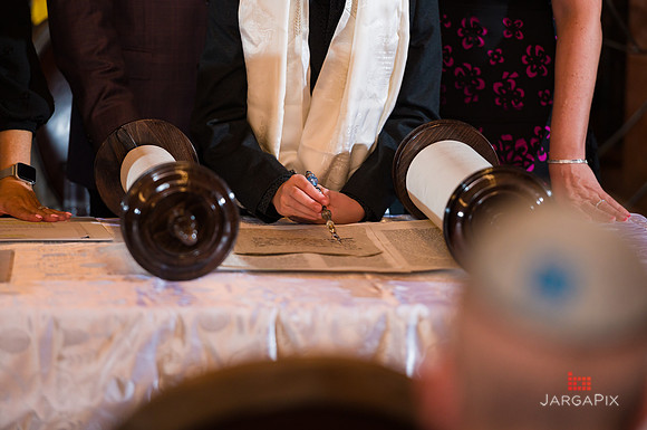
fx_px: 3608
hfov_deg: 10.2
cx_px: 324
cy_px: 215
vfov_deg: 6.8
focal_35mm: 201
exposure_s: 1/200
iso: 1000
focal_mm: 200
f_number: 3.2
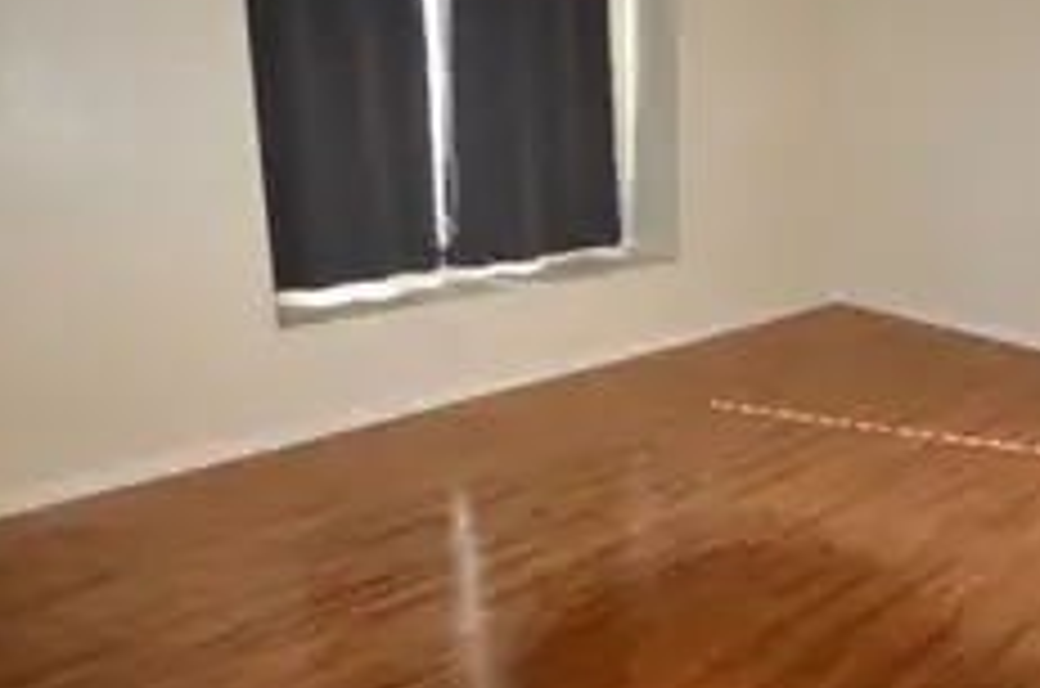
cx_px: 747
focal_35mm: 26
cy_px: 238
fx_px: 750
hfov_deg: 66.2
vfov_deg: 48.6
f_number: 3.5
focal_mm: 10
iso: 2200
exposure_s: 1/60
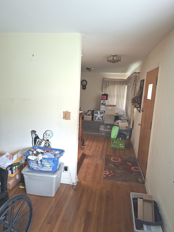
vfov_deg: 73.9
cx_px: 87
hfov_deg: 58.9
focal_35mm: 23
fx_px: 154
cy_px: 116
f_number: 1.8
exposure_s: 1/40
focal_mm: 5.54
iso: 250
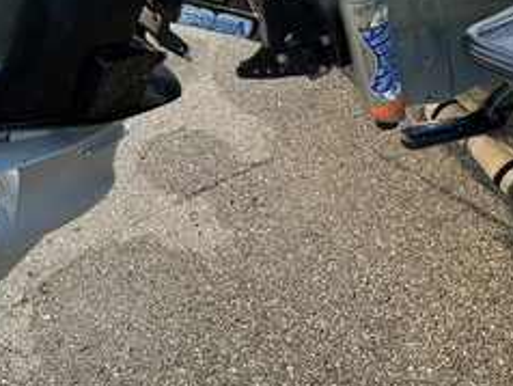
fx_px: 697
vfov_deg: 30.1
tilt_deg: -32.8
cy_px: 69
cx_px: 164
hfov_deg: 39.8
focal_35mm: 47
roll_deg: +0.3
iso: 25
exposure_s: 1/344
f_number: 1.8
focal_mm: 3
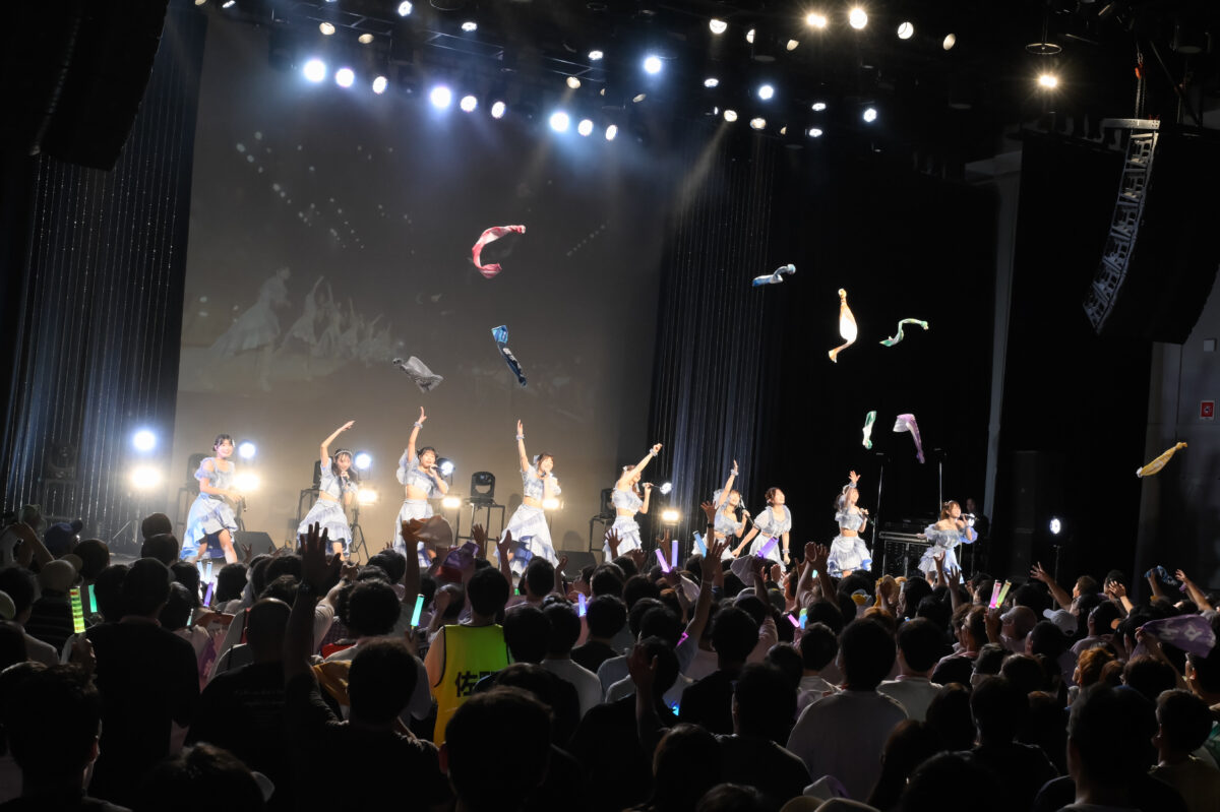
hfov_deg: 41.9
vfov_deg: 28.6
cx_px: 610
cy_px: 406
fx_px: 1592
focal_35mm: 47
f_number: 8
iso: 2500
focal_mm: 31.5
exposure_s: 1/320
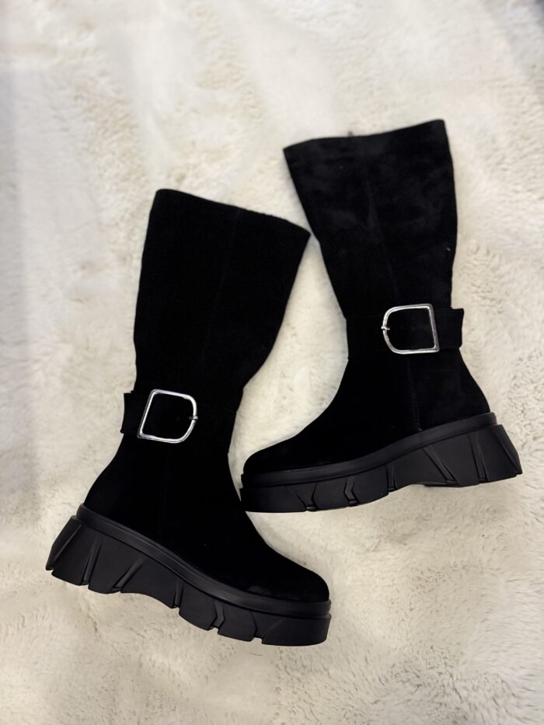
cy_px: 362
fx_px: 503
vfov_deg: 71.6
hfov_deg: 56.8
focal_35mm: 24
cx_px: 272
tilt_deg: -78.3
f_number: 1.78
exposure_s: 1/50
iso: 800
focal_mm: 6.76
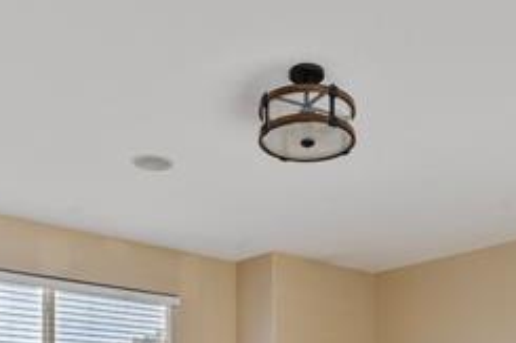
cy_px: 427
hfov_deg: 41.8
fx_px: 673
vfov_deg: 25.3
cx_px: 303
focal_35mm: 47
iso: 200
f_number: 8
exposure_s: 1/30
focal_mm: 18
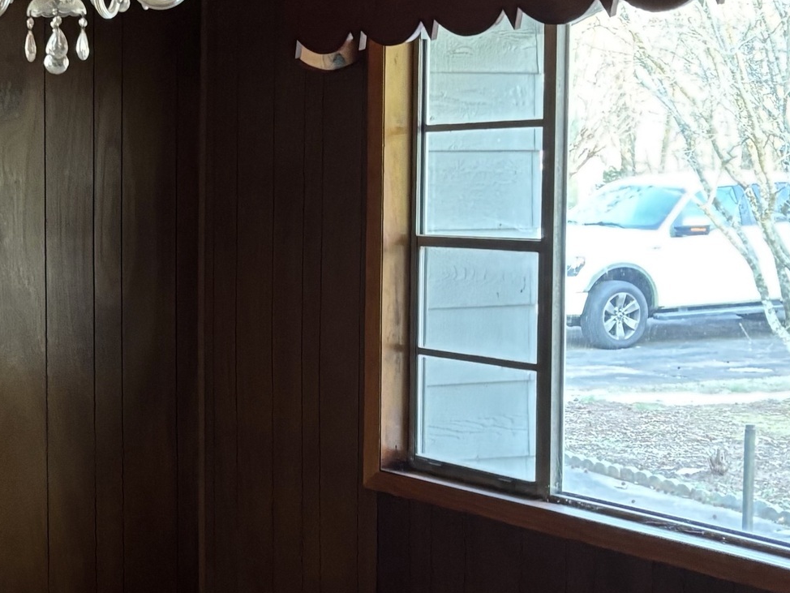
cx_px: -4
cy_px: 362
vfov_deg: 18.0
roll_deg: +1.2
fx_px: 1872
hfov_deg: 22.9
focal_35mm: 82
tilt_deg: -3.2
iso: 640
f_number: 1.6
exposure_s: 1/40
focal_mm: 5.96
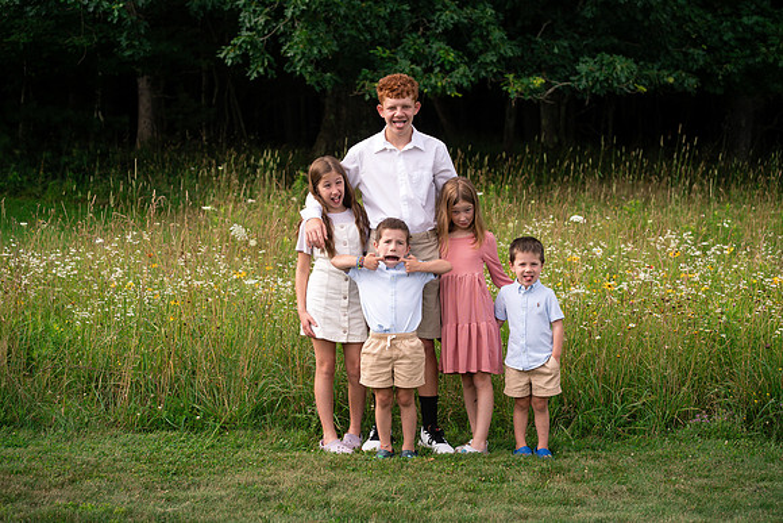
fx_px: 1849
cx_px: 392
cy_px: 262
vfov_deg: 16.1
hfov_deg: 23.9
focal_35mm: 85
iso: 200
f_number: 4.5
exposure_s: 1/1000
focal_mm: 85
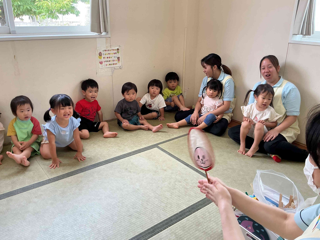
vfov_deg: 48.2
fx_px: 268
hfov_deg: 61.7
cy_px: 120
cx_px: 160
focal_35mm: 29
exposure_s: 1/100
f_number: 1.8
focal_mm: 3
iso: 50
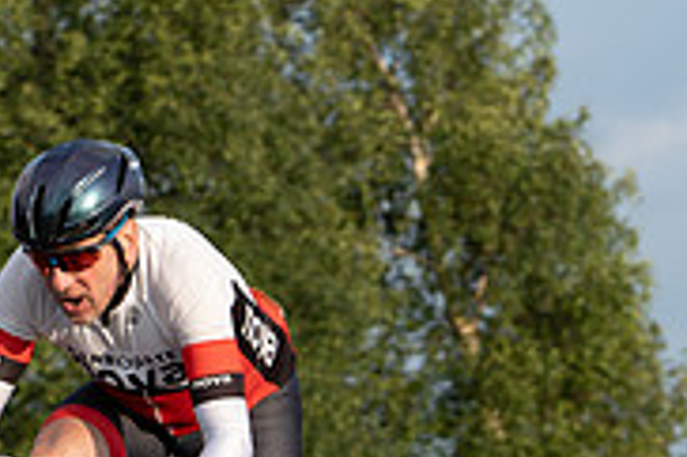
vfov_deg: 4.2
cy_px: 581
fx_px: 6177
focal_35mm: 324
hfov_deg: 6.4
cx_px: 101
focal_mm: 74
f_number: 4
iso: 125
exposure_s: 1/640
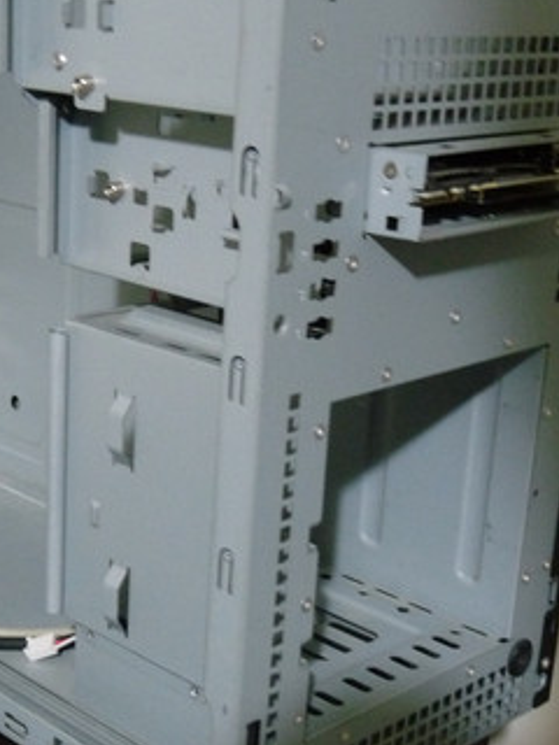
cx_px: 149
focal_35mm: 68
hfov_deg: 21.5
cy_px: 414
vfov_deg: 28.5
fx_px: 1464
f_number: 3
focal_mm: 6
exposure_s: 1/5
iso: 400
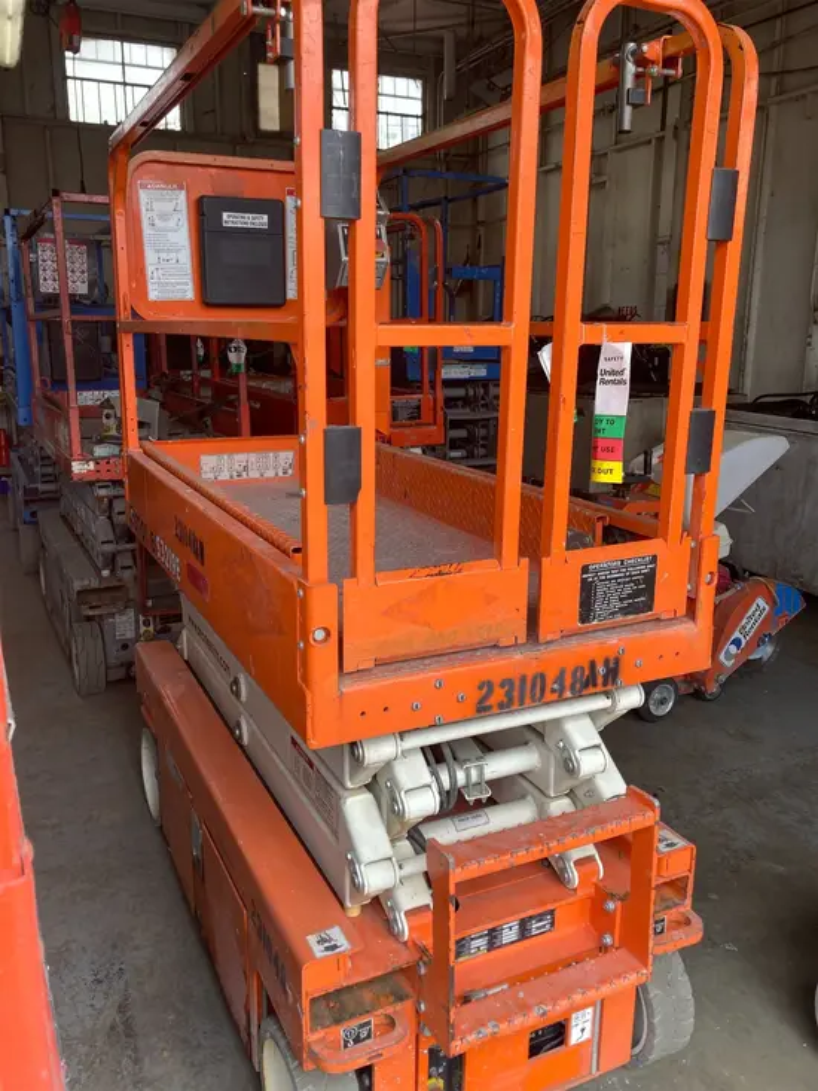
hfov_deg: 49.8
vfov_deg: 63.4
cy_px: 546
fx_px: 882
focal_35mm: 28
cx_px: 409
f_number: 1.8
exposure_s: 1/231
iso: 20
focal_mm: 3.99
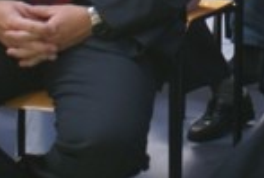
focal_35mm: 249
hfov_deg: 8.2
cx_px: 246
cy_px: -119
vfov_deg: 5.5
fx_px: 1834
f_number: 5.6
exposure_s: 1/30
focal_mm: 35
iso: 200
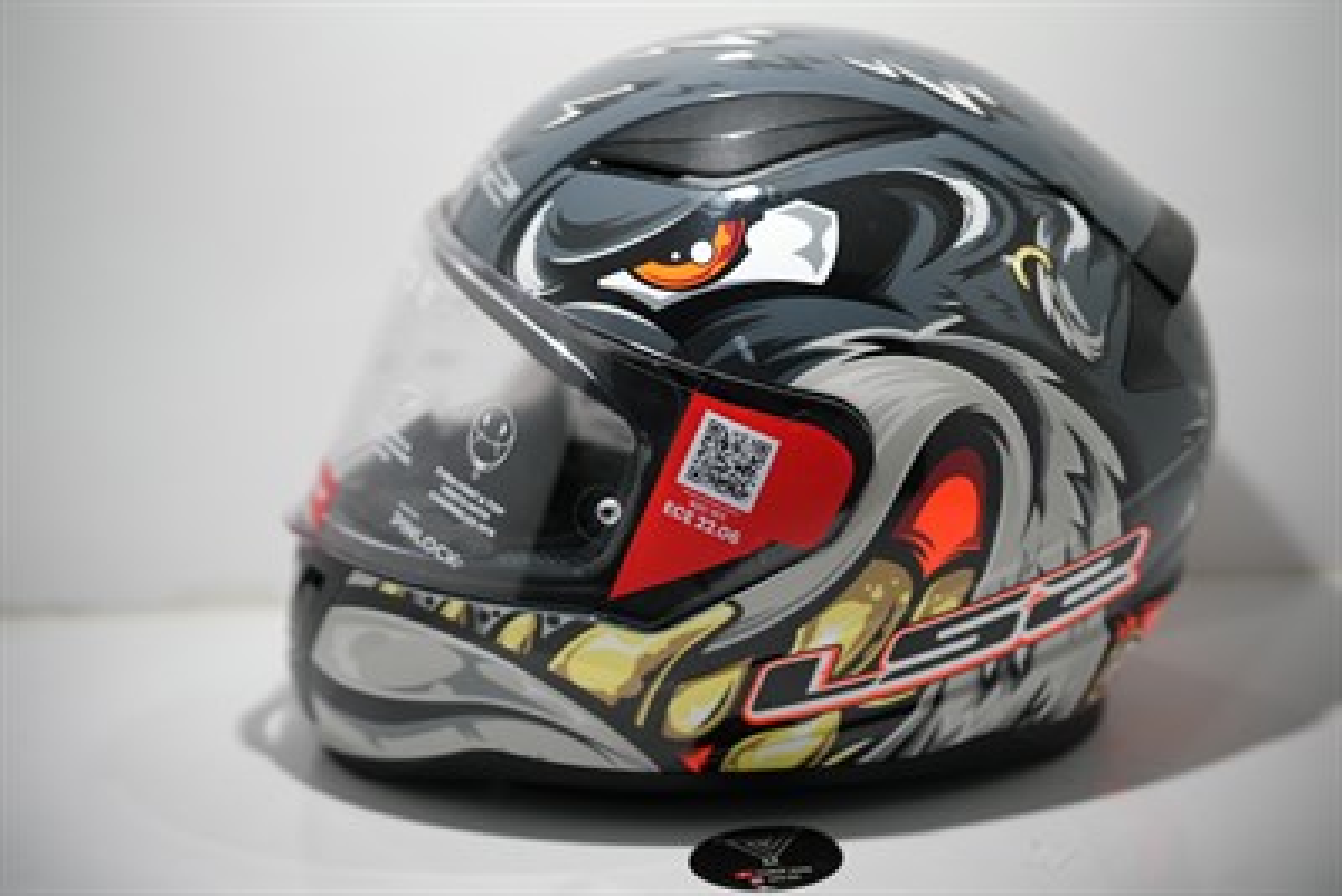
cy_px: 448
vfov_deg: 16.1
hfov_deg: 23.9
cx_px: 671
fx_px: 3170
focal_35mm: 85
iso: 640
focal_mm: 85
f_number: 1.4
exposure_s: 1/8000
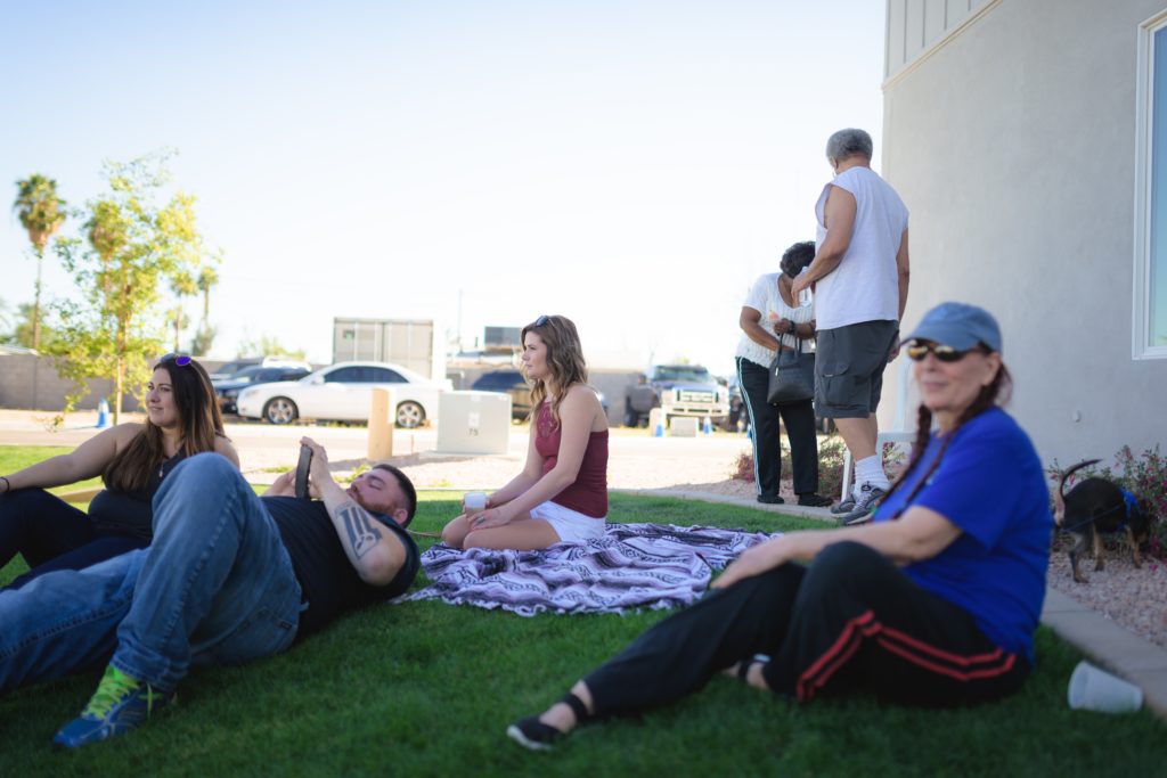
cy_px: 389
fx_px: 1135
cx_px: 584
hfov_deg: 54.4
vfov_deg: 37.9
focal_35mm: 35
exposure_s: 1/1600
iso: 64
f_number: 1.4
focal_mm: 35
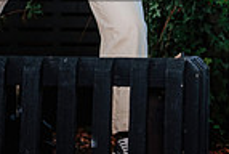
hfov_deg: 6.6
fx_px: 1970
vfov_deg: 4.4
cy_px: -81
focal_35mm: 309
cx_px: 226
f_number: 2.8
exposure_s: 1/200
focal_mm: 50
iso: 400
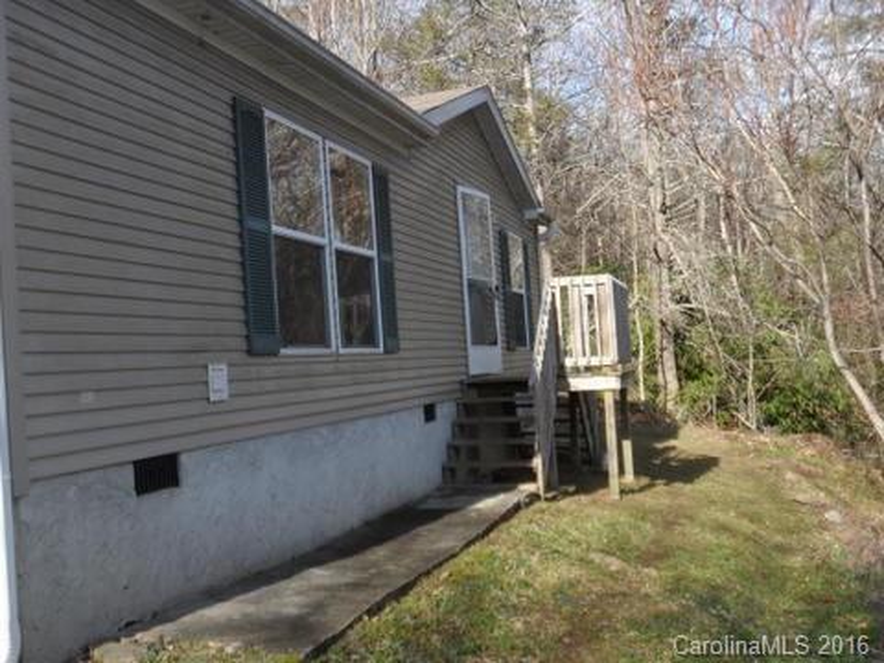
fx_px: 1047
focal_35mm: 41
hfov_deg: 45.8
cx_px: 442
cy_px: 332
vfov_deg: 35.1
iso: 120
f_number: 3.7
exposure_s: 1/500
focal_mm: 6.8
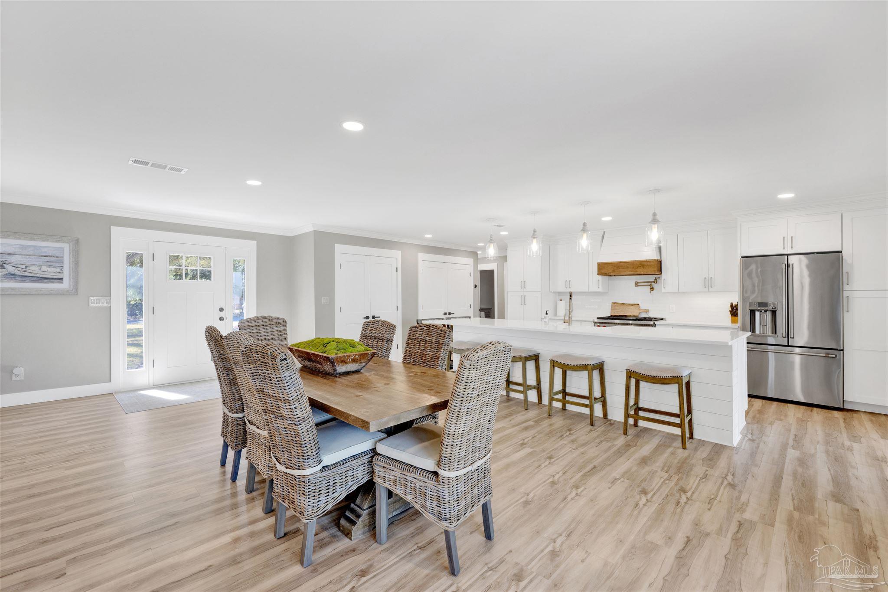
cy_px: 296
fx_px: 370
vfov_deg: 77.3
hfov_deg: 100.4
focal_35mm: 15
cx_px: 444
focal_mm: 15
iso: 400
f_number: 11
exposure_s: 1/15
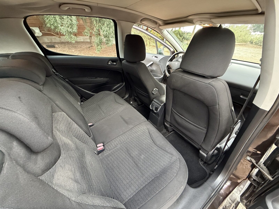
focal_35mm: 14
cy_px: 104
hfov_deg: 102.1
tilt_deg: -31.9
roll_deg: +0.2
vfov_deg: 85.7
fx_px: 113
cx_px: 140
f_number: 2.2
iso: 640
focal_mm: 2.22
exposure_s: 1/60
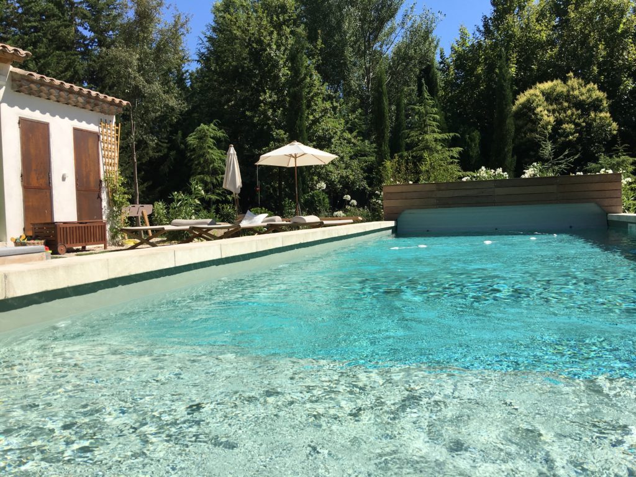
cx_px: 318
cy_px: 238
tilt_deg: -1.3
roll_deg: +1.8
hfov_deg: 61.7
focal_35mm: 29
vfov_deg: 48.2
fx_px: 533
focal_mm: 4.15
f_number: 2.2
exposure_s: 1/1789
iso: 25
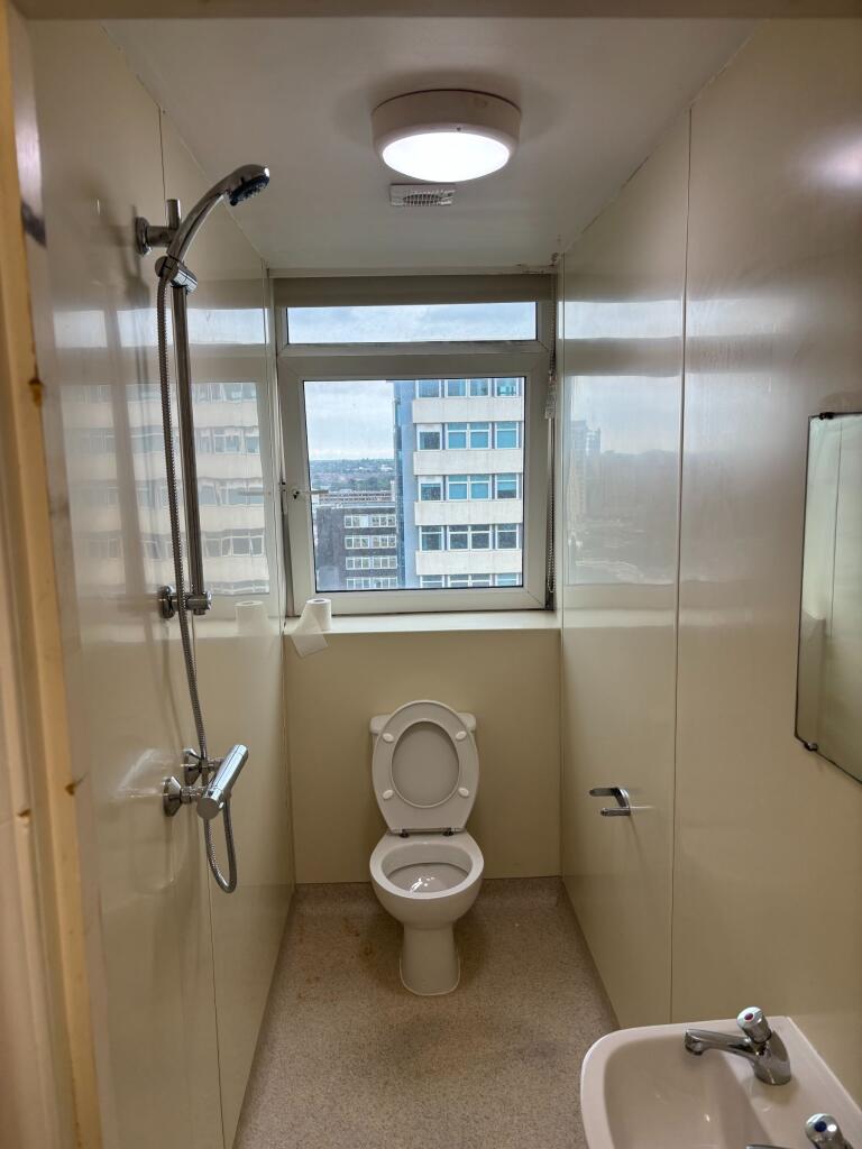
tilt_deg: -9.4
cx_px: 431
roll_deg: +0.1
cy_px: 574
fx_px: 863
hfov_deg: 53.1
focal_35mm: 26
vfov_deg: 67.3
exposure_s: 1/130
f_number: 1.6
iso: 40
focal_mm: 5.96
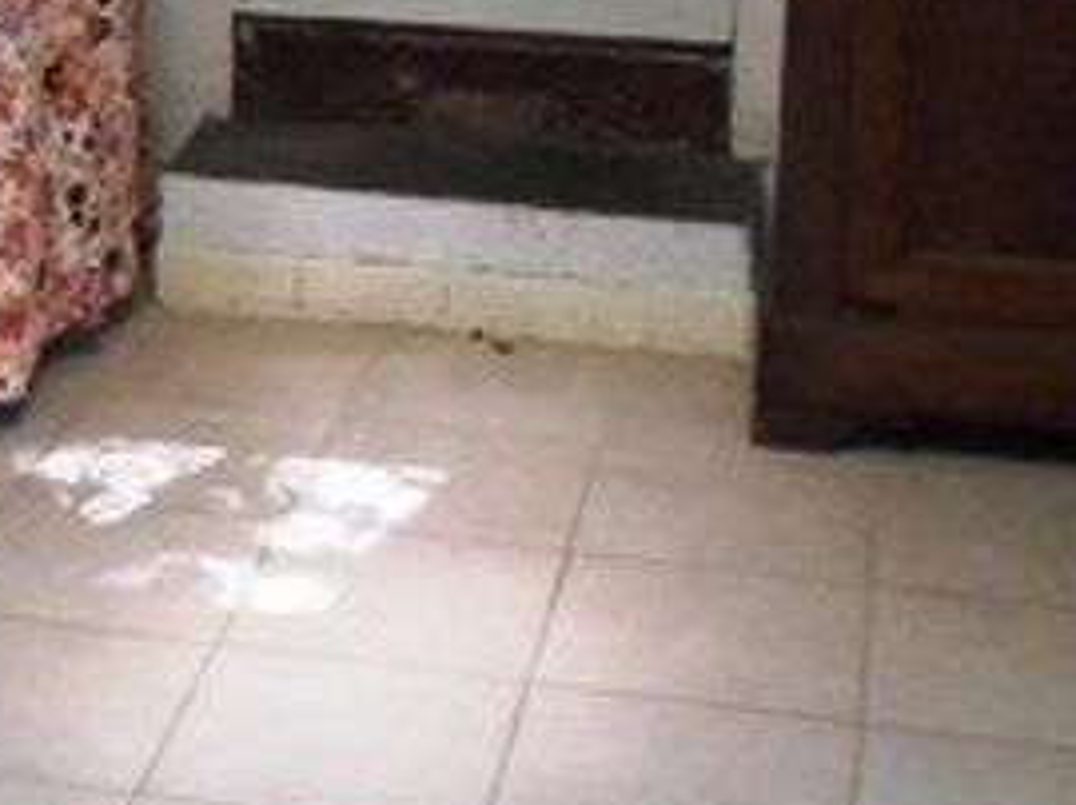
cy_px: -64
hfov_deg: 21.3
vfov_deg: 16.1
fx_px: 2764
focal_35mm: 89
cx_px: 20
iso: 200
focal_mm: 4.2
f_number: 3.3
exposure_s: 1/30
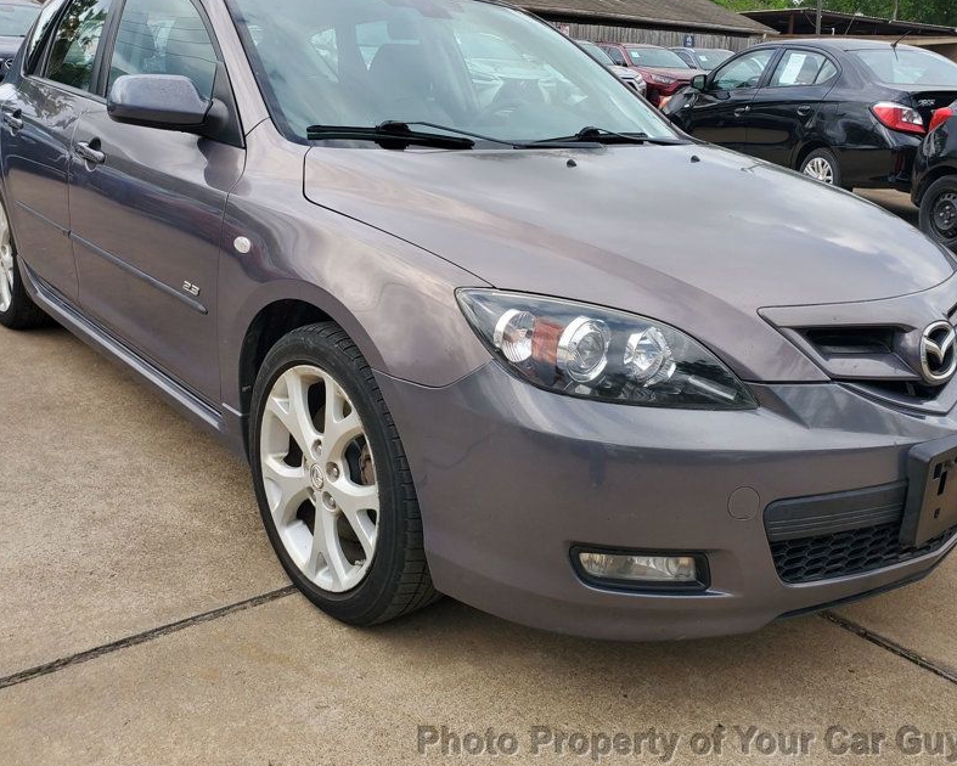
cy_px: 316
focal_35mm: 33
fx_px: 935
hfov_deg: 54.2
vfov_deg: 44.4
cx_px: 491
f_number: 2.4
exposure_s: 1/707
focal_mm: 4.3
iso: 50
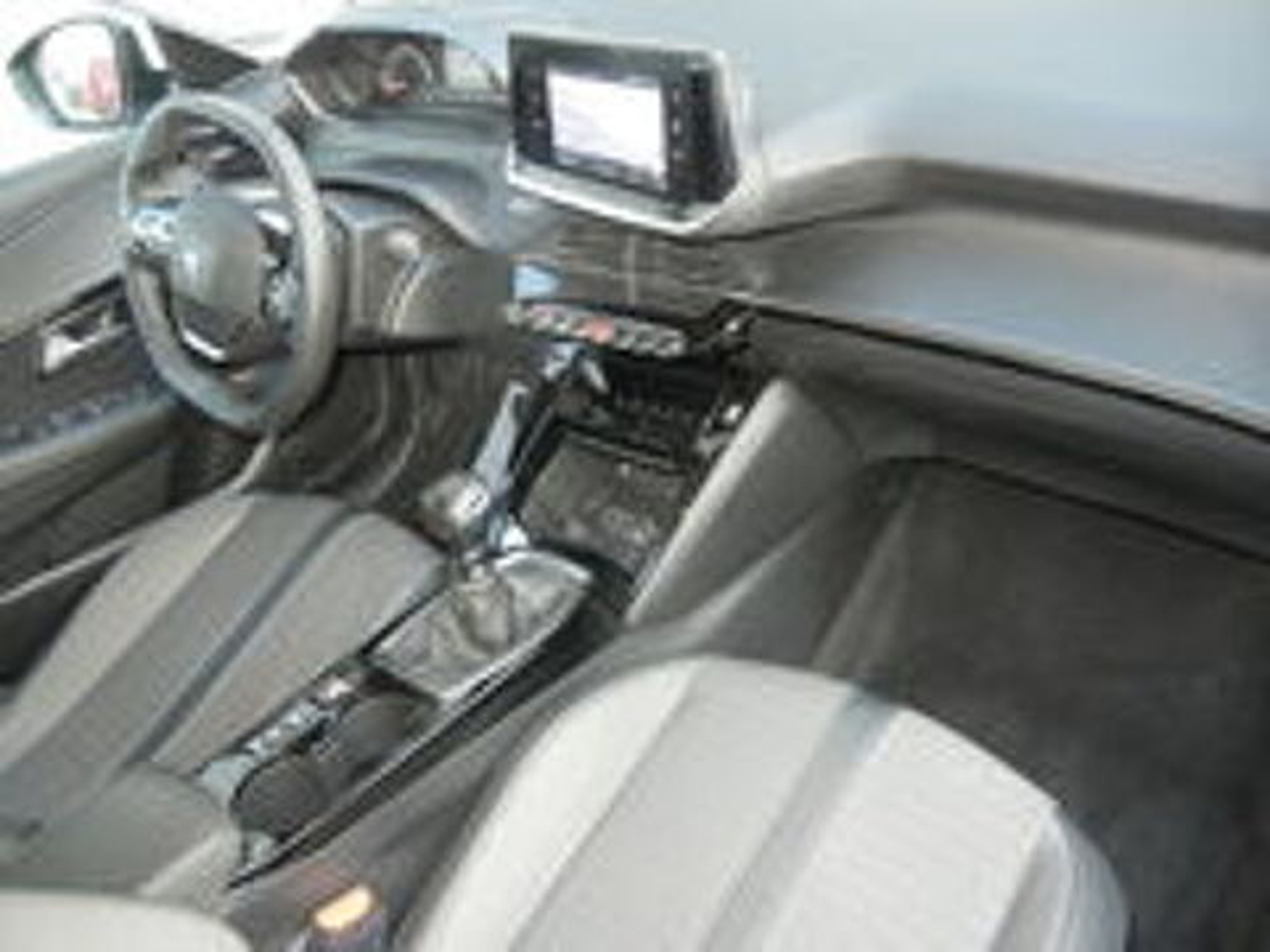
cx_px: 635
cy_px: 476
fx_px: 1101
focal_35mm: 30
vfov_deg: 46.8
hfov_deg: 60.0
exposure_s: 1/30
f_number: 3.5
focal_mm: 5.4
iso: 403
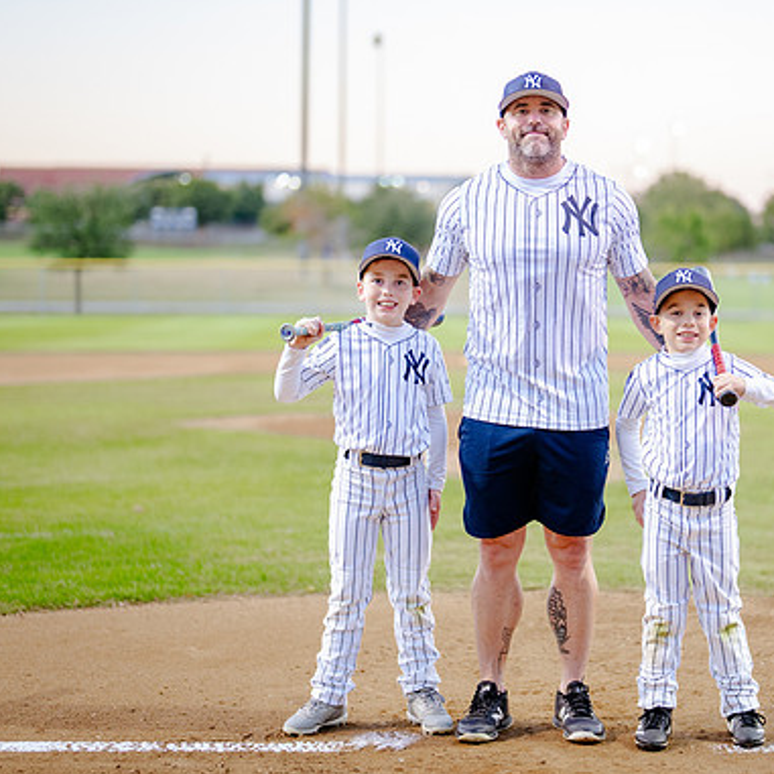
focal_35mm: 86
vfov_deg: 20.2
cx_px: 554
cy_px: 368
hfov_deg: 20.1
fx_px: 2176
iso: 500
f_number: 1.2
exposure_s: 1/640
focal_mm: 50
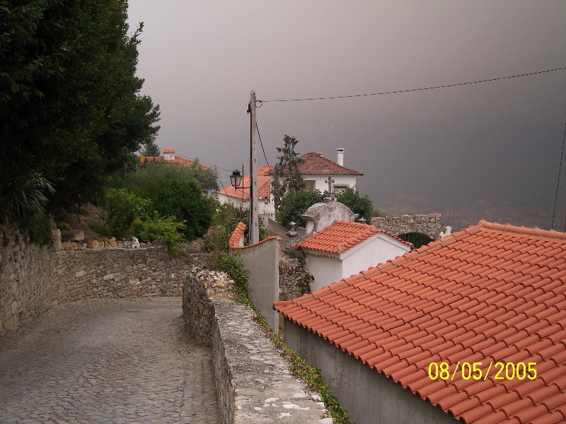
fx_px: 621
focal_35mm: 38
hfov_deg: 49.0
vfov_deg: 37.7
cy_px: 212
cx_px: 283
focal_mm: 8
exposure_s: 1/90
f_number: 2.8
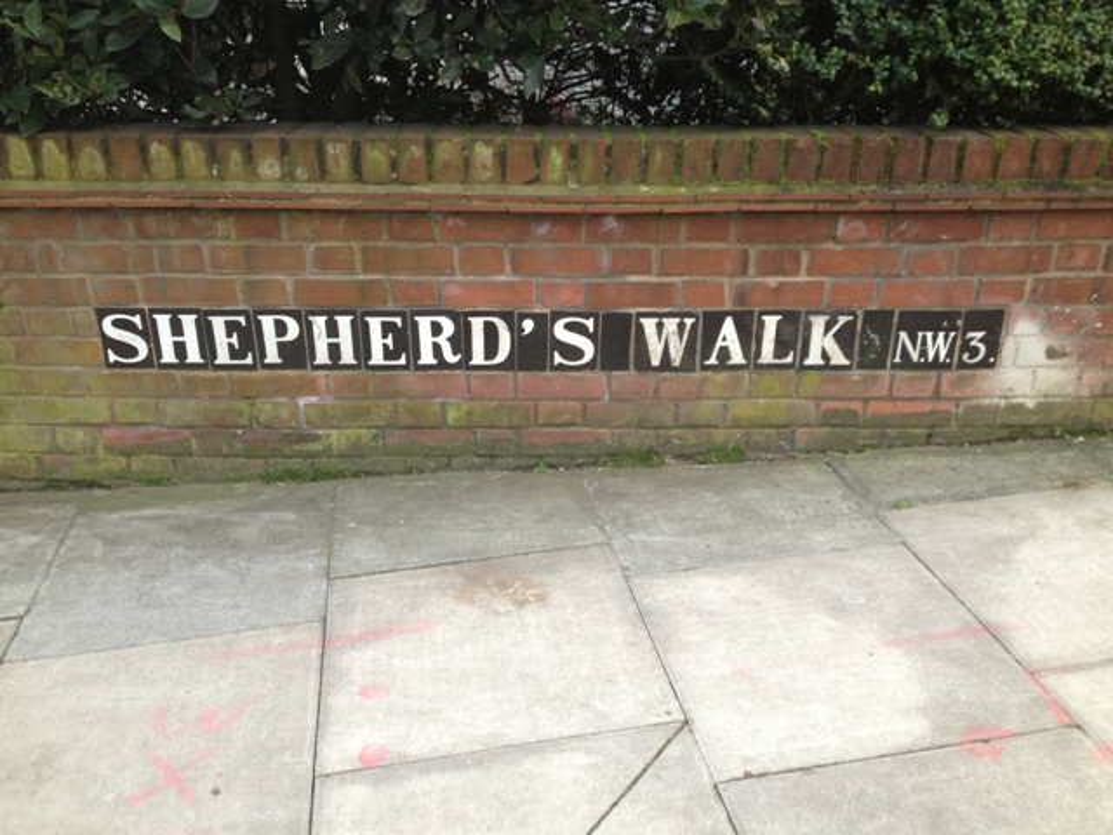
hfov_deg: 52.6
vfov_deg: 40.7
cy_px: 418
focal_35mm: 35
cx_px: 556
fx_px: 1125
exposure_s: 1/20
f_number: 2.4
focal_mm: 4.28
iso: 125
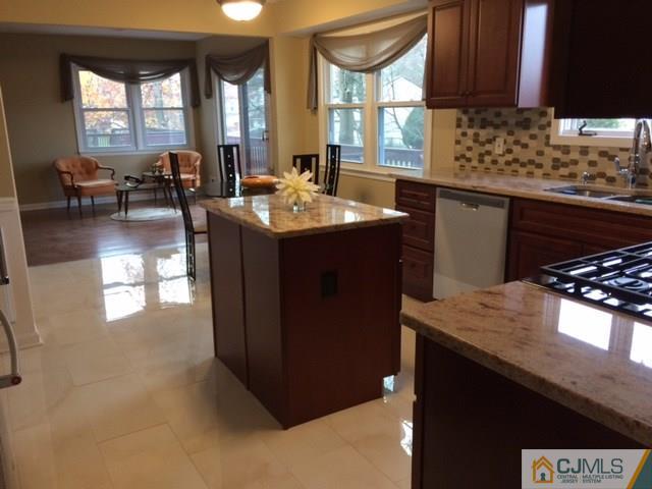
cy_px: 244
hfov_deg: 61.7
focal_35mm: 29
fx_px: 546
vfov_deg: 48.2
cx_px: 326
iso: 64
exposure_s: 1/30
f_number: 2.2
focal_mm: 4.15
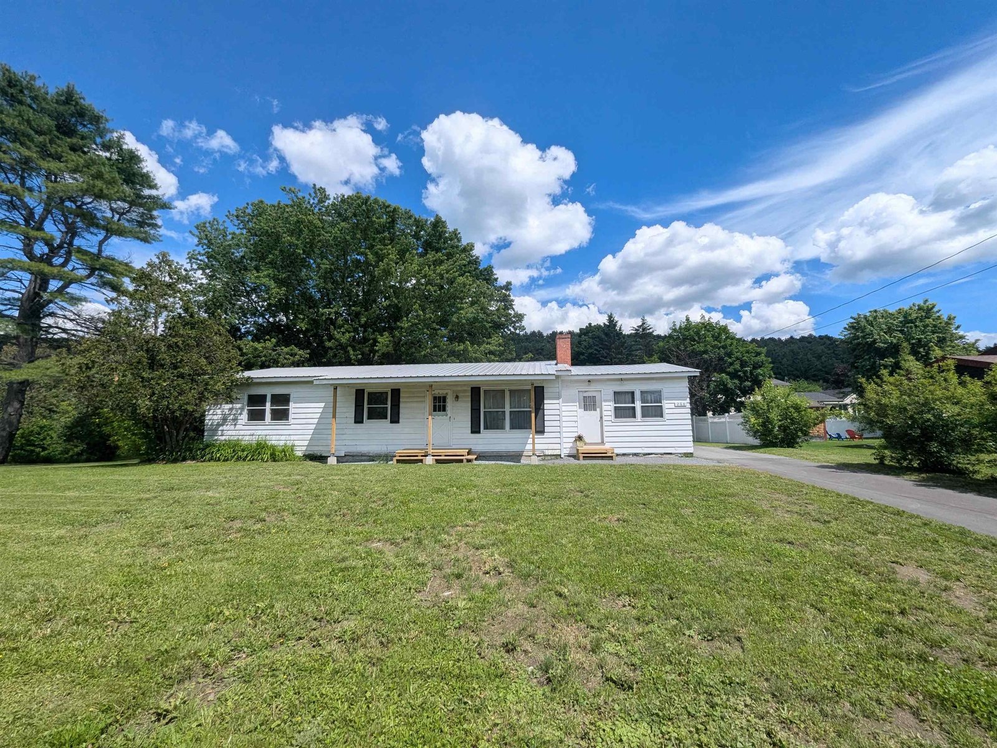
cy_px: 374
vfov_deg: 89.9
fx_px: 374
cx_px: 498
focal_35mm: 13
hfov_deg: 106.2
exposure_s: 1/2611
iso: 47
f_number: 2.2
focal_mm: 1.95
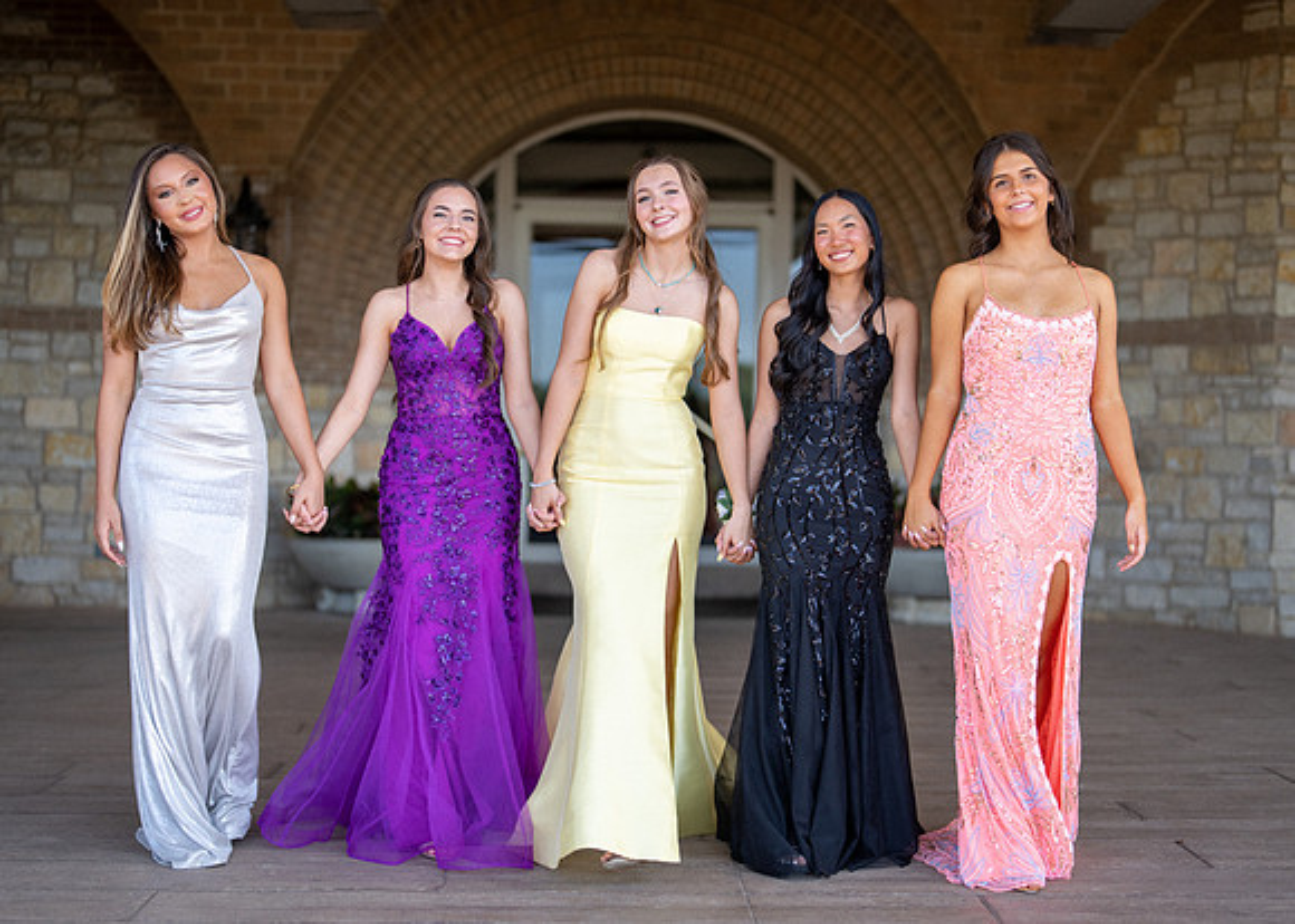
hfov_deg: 36.1
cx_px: 666
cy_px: 462
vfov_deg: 26.2
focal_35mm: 54
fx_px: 1988
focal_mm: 50
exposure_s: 1/1250
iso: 160
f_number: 1.3
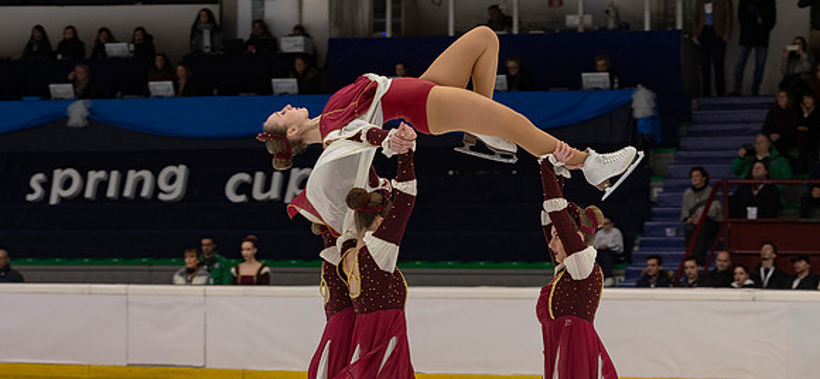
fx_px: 2570
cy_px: 105
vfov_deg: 8.4
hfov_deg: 18.1
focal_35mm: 123
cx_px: 383
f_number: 3.5
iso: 800
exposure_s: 1/250
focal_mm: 70
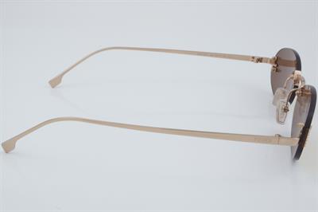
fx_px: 596
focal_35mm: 68
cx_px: 159
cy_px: 106
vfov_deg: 20.1
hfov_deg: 29.9
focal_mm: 45
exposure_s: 1/3
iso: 100
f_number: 32
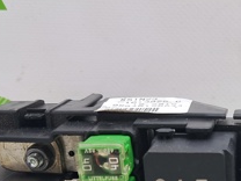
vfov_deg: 16.2
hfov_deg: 22.0
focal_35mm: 83
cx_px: 279
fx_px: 578
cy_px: 276
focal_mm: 4
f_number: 1.8
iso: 50
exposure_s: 1/50
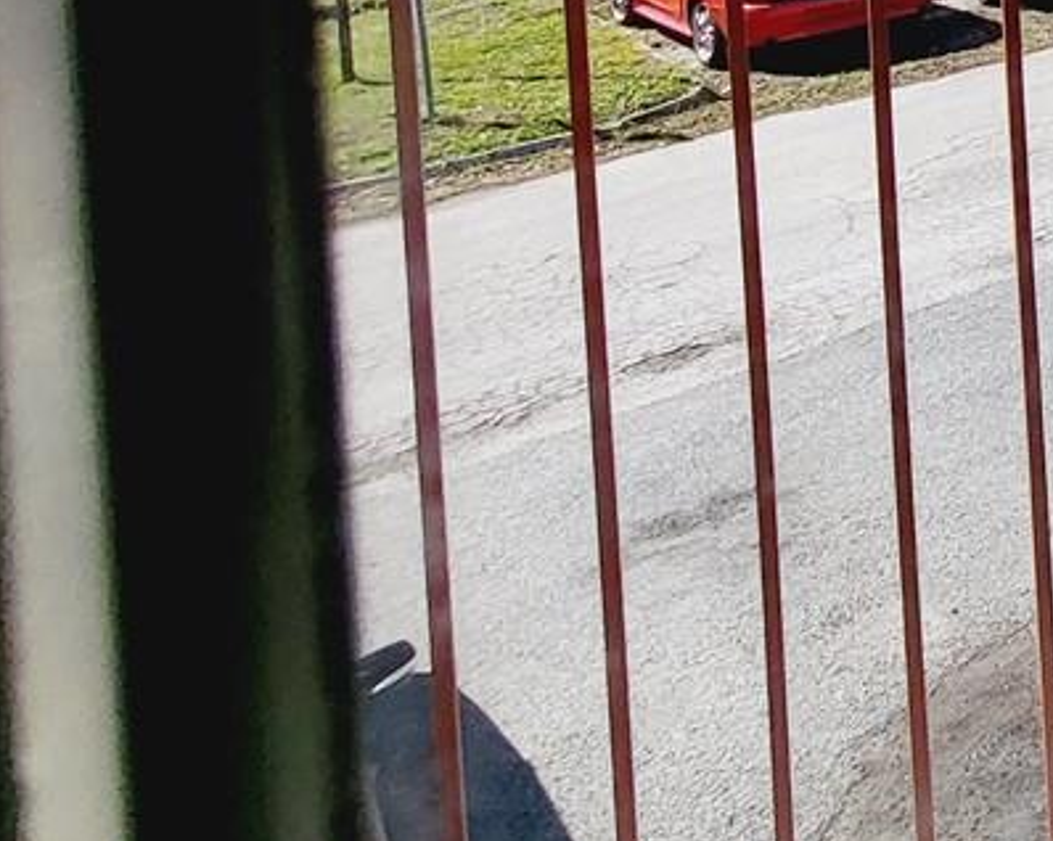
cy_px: -415
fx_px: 1589
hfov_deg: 20.1
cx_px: 2048
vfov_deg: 23.7
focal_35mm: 51
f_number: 2.2
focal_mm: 1.74
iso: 32
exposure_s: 1/1111
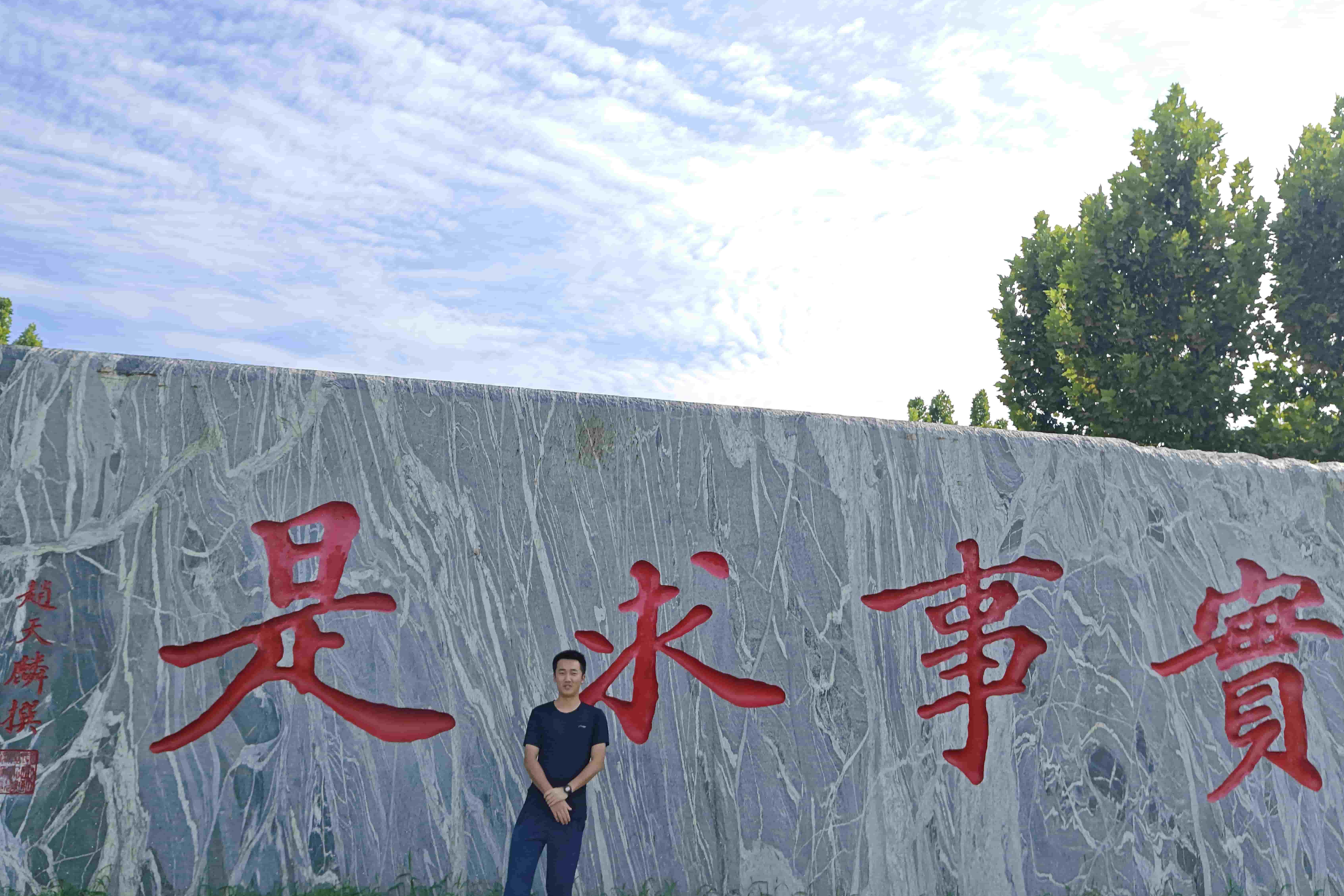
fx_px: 1083
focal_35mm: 29
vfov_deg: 45.0
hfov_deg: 63.6
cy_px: 437
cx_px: 649
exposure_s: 1/1667
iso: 71
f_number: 1.88
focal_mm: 5.56
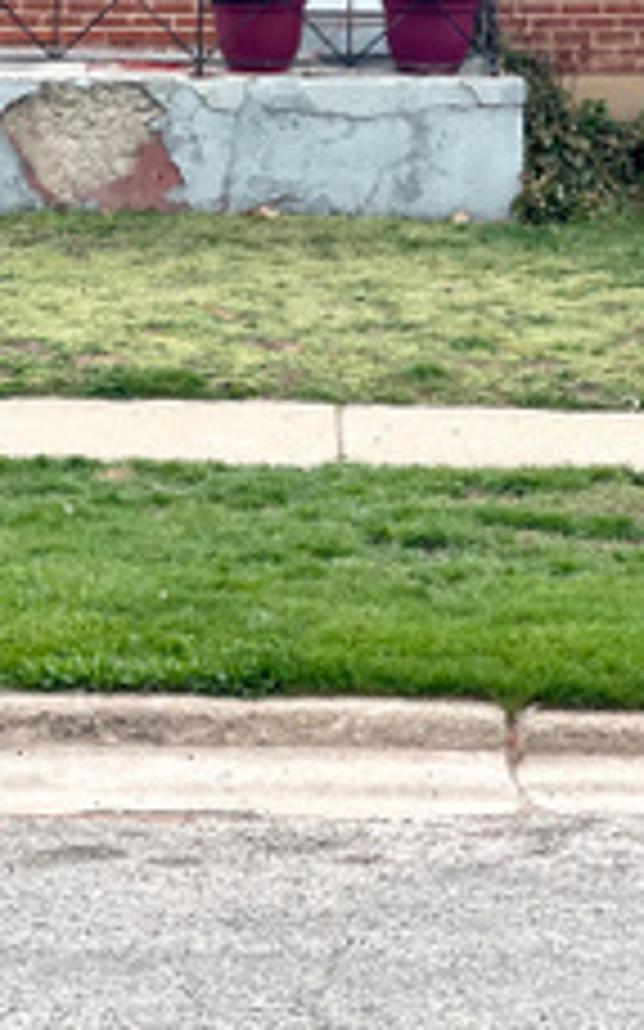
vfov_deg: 14.5
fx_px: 3990
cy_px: -27
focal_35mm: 142
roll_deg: -1.6
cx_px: 315
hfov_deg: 9.2
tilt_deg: -2.2
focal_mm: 7.5
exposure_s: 1/657
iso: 32
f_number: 2.2
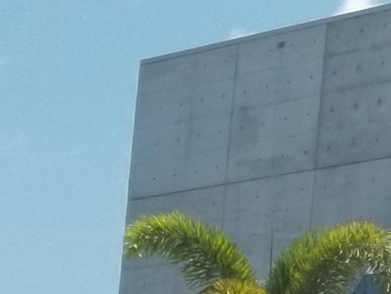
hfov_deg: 9.2
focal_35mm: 182
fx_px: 2056
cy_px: 315
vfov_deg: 8.1
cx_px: 1067
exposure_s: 1/160
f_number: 8
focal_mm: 5.9
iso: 64
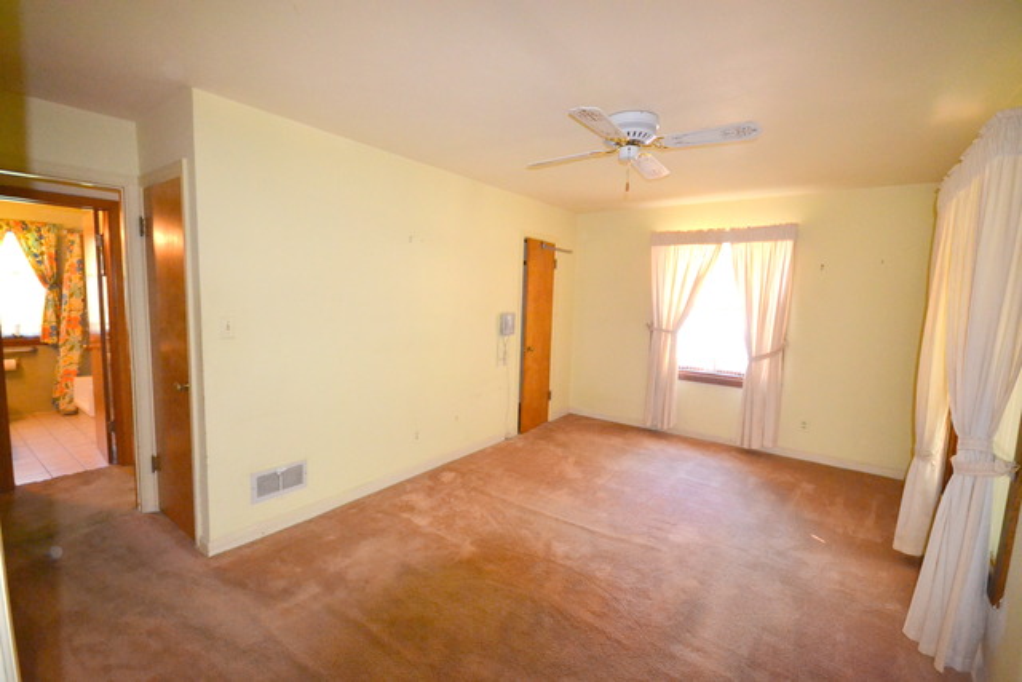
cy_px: 341
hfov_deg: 100.4
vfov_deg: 77.4
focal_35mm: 15
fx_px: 426
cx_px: 511
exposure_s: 1/60
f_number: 4
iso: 2200
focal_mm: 10
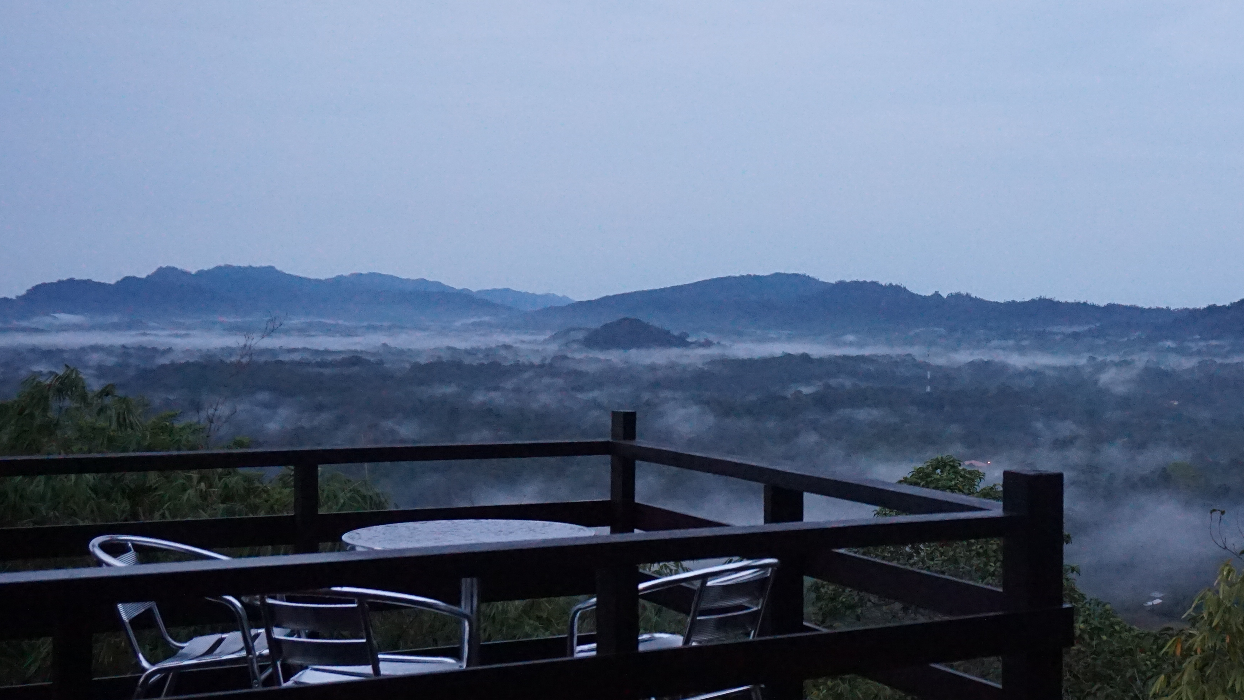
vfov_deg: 23.1
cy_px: 368
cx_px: 962
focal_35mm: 52
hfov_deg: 38.7
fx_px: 1709
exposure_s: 1/80
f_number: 4
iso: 3200
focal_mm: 21
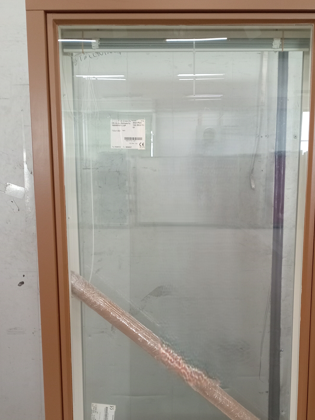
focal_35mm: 39
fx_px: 473
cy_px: 281
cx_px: 198
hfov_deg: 36.6
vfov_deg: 47.1
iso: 888
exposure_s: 1/25
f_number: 1.8
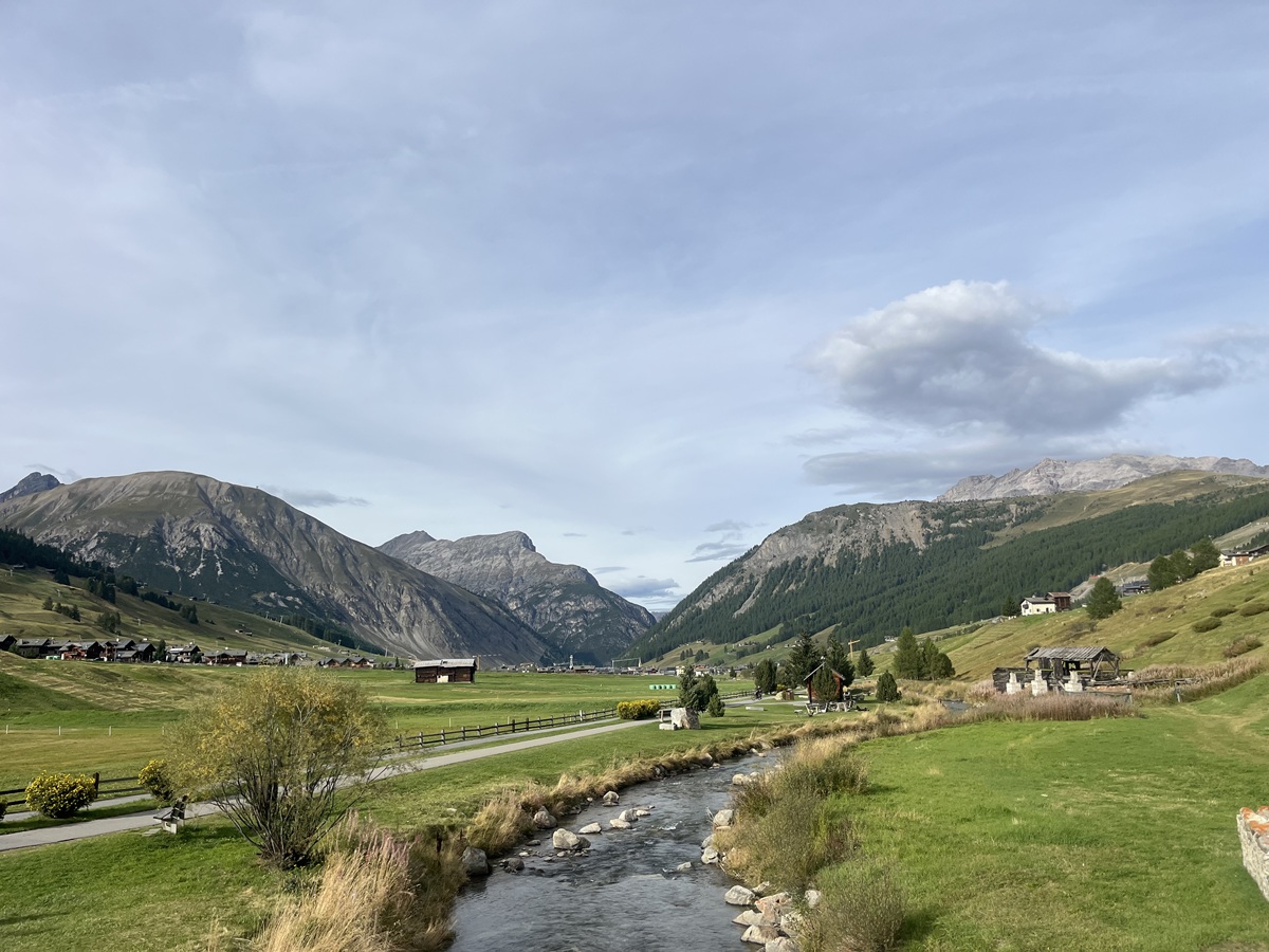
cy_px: 476
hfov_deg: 67.3
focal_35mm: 26
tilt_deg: +10.0
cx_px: 634
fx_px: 953
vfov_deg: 53.1
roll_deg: +2.1
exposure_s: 1/4016
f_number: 1.6
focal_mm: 5.1
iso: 50
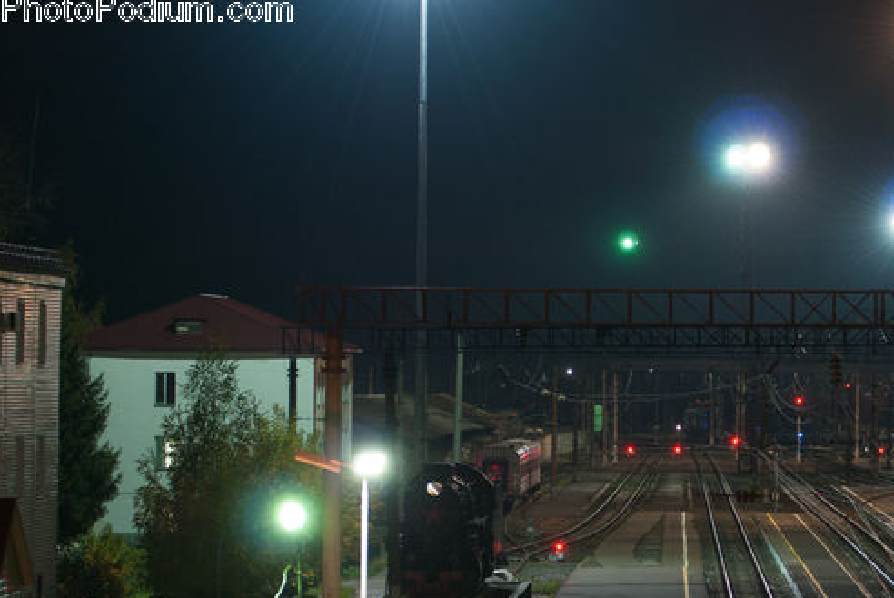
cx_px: 651
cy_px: 513
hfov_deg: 10.7
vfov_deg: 7.2
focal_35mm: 192
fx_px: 4772
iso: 200
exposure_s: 1/2.5
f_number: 2.8
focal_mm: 70
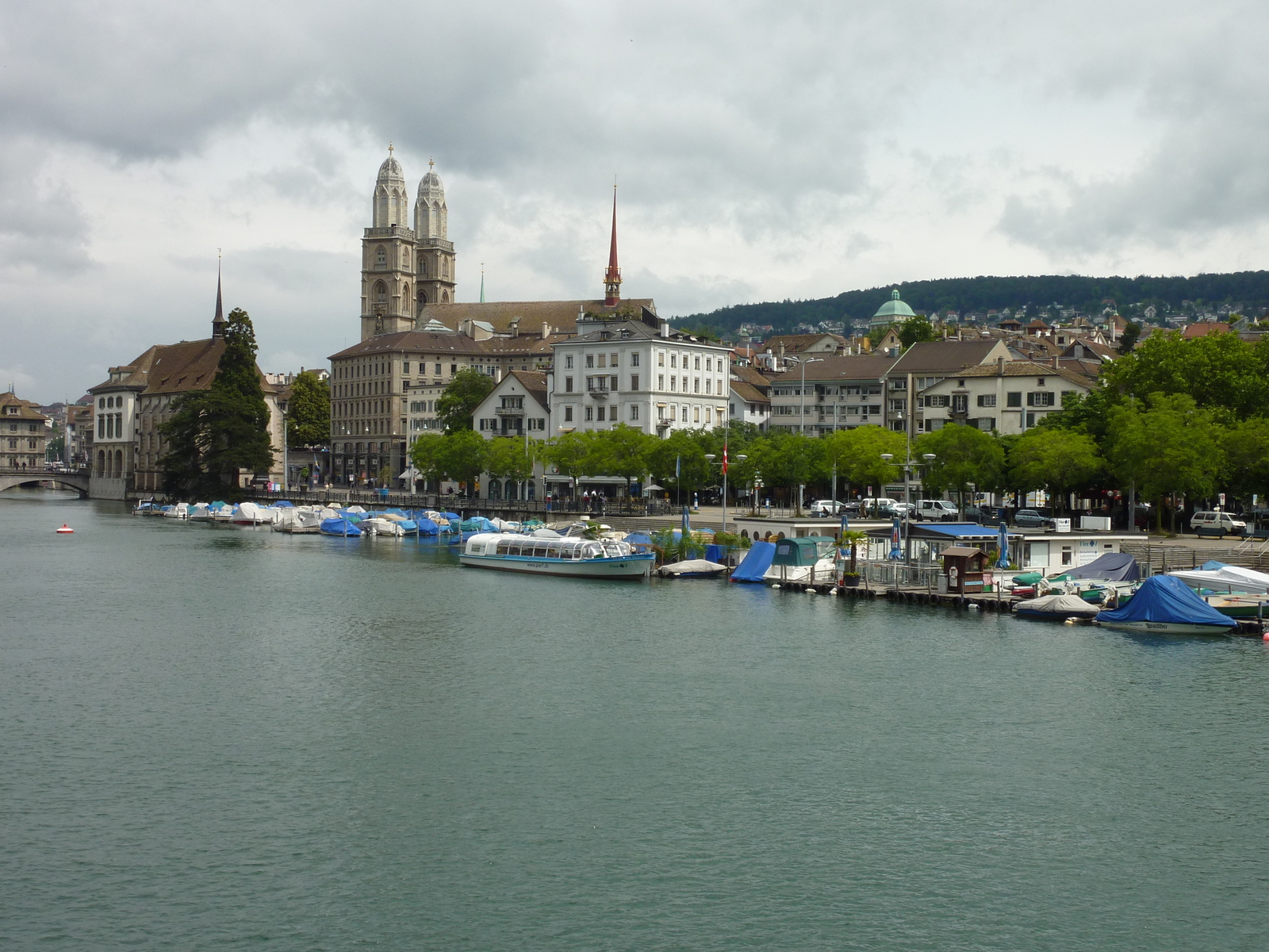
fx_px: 1760
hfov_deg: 39.7
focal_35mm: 48
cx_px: 634
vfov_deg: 30.3
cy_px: 476
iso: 100
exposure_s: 1/500
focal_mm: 7.9
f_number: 5.6
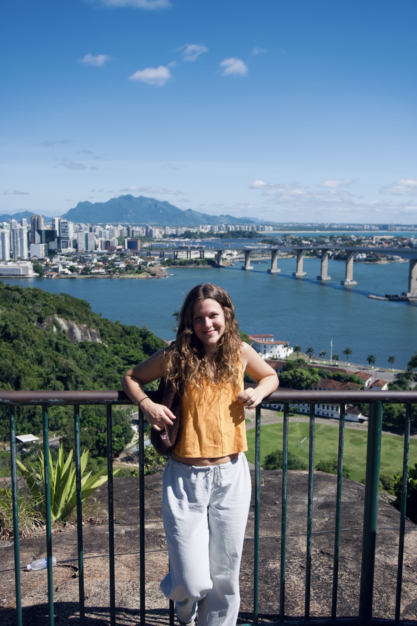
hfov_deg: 38.4
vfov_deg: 55.1
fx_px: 599
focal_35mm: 34
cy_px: 313
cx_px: 208
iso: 100
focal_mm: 23
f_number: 5
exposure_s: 1/800
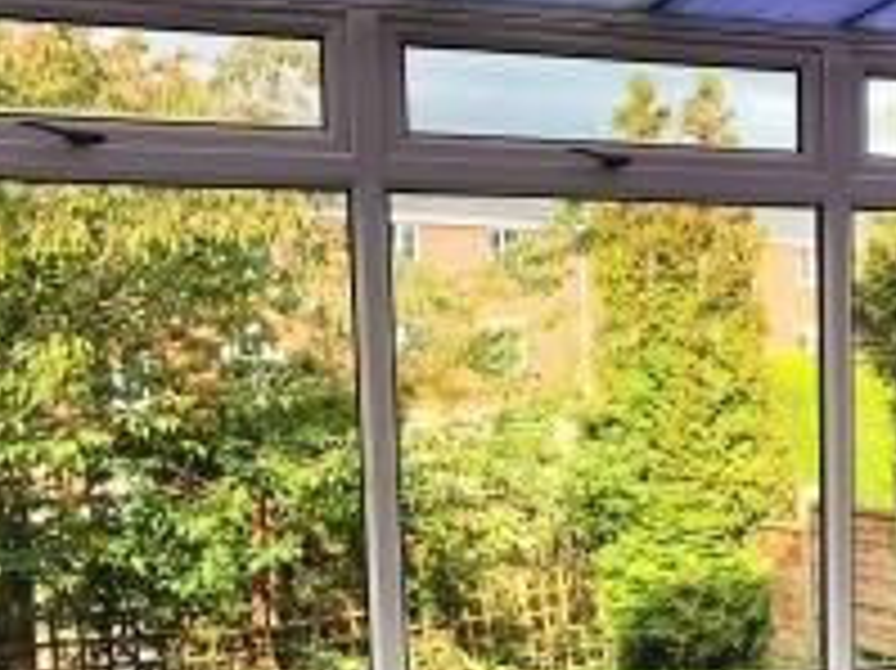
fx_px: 1630
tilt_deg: -5.9
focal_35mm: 63
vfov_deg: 22.9
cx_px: 828
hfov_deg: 29.3
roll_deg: +1.1
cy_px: 549
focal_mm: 3.99
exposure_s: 1/217
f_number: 1.8
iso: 20
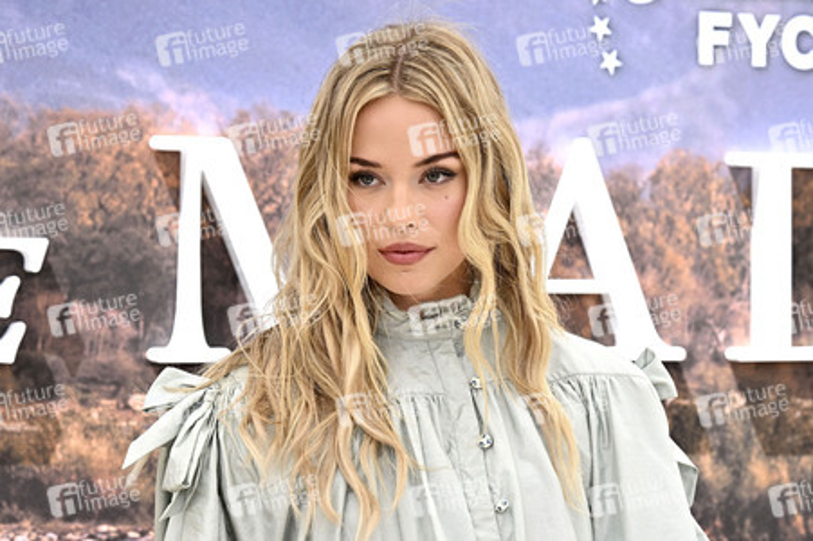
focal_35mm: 97
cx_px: 406
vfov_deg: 14.1
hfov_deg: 21.0
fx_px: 2189
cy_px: 270
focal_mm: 97
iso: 250
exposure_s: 1/320
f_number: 7.1
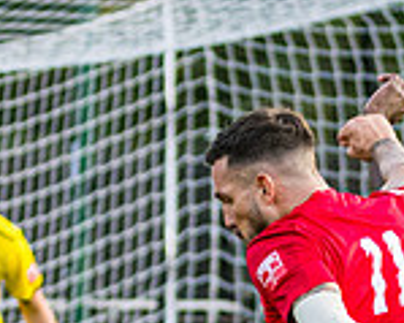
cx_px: 166
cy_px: 374
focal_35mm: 953
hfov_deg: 2.0
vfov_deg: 1.6
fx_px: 11387
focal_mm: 135
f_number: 2.8
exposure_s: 1/1000
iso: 1250
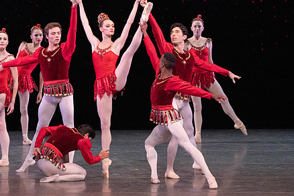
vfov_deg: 3.5
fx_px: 3242
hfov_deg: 5.2
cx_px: 112
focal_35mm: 397
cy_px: 76
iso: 16000
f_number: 11
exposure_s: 1/500
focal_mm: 300
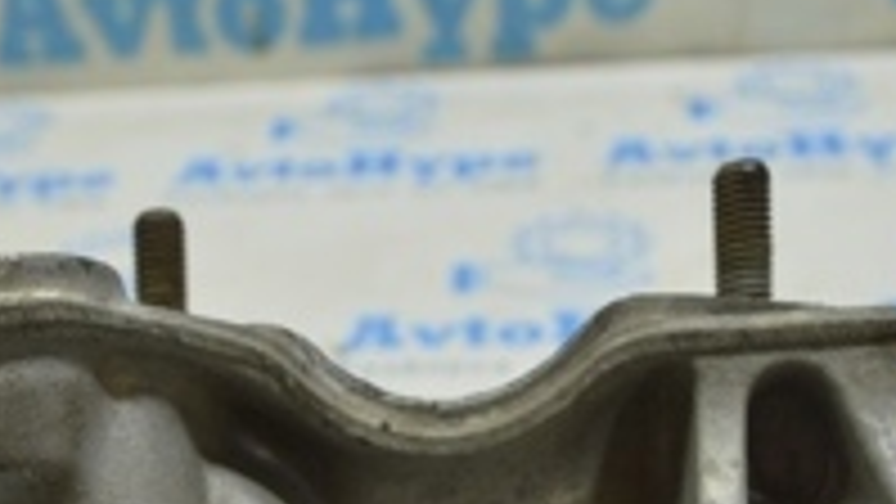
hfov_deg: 30.5
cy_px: 810
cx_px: 241
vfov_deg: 15.9
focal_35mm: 68
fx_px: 1616
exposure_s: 1/20
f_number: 5.6
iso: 400
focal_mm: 18
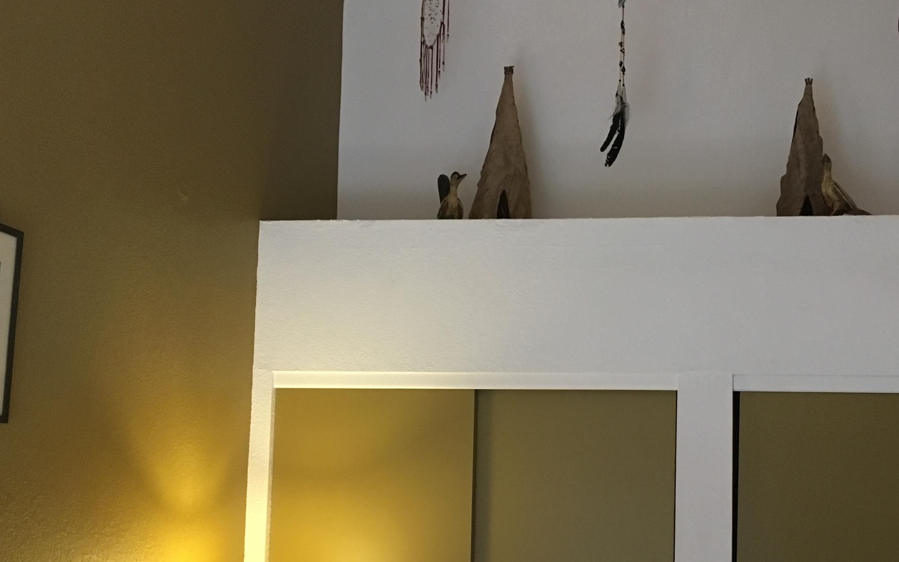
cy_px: 433
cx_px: 612
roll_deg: -0.9
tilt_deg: +3.9
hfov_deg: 43.6
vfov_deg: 28.1
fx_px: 1103
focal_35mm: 45
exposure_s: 1/24
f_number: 2.2
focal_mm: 4.15
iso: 200
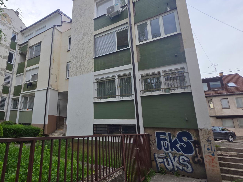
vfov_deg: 66.0
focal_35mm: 20
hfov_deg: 77.8
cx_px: 72
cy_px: 88
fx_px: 140
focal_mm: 2.2
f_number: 1.9
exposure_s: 1/375
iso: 40
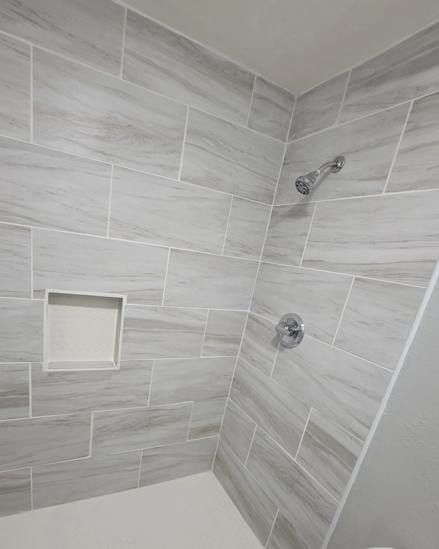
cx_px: 185
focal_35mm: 16
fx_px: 260
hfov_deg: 79.8
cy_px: 336
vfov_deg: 91.6
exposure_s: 1/30
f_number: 2.2
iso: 640
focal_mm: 2.2
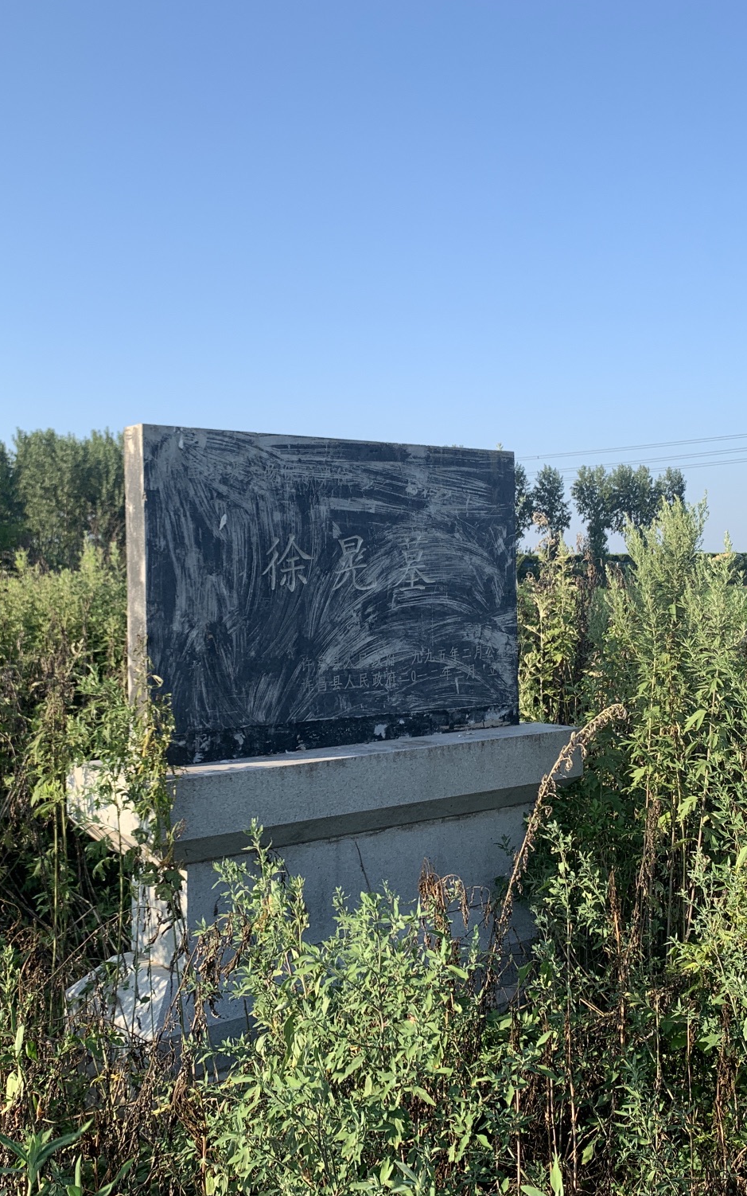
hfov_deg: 34.4
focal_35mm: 37
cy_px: 596
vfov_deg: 52.7
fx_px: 1205
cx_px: 335
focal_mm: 4.25
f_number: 1.8
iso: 25
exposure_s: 1/954
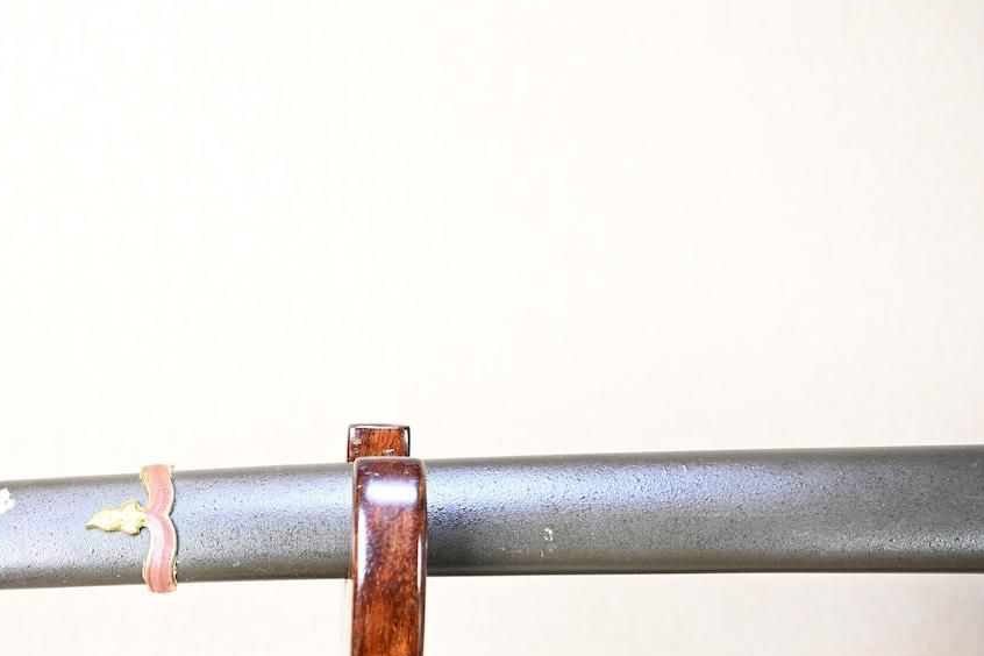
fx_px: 1323
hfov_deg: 38.9
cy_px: 459
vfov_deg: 27.6
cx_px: 172
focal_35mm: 48
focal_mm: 19.5
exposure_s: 1/3
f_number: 3.5
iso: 100
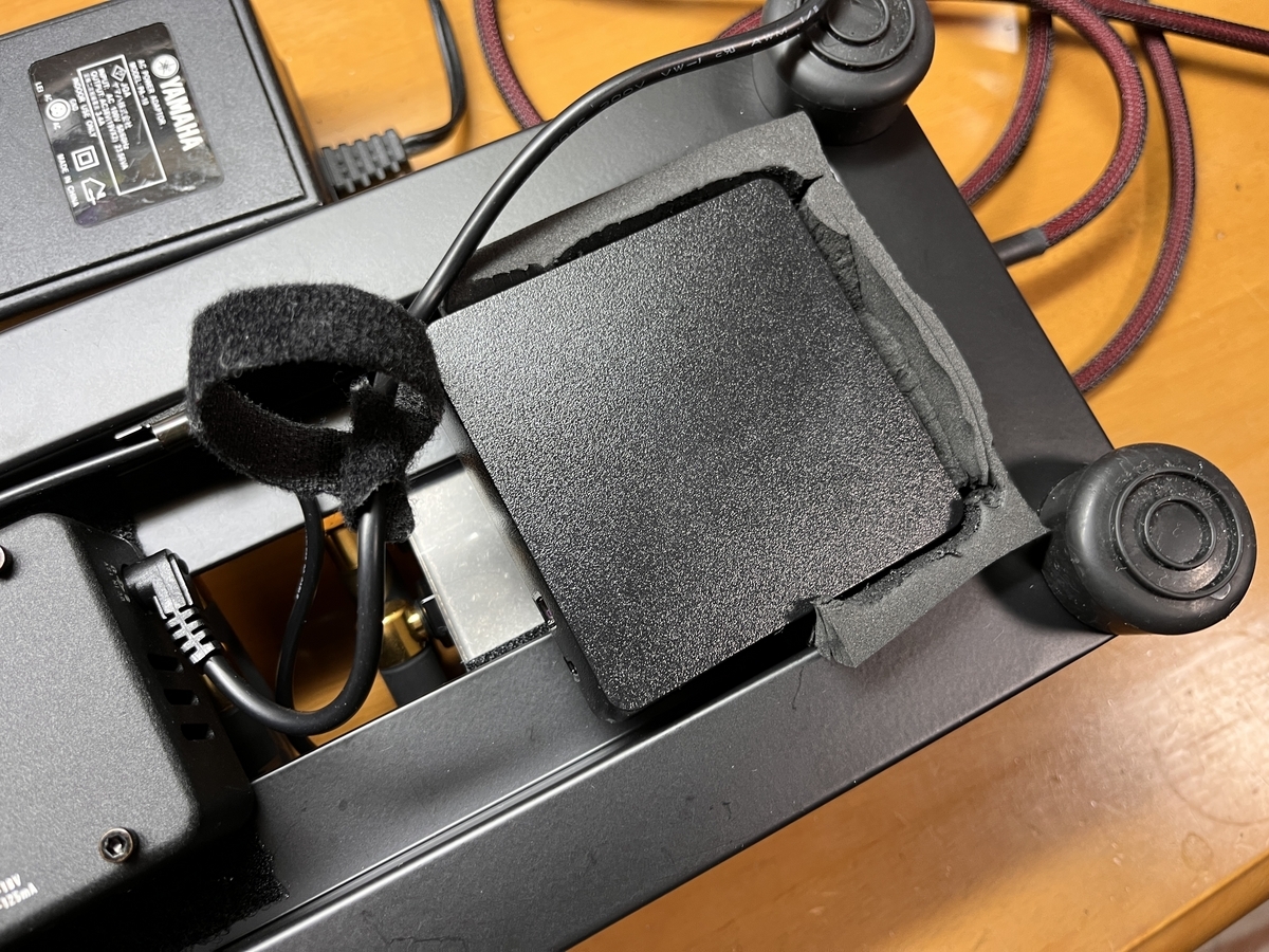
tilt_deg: -77.8
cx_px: 634
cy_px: 476
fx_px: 953
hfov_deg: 67.3
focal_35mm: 26
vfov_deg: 53.1
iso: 100
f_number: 1.6
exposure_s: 1/42
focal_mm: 5.1
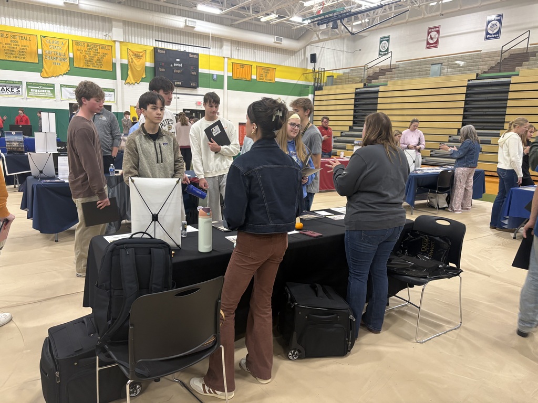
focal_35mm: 26
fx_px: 404
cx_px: 269
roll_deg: -0.7
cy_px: 202
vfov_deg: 53.1
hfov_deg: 67.3
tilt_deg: -11.0
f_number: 1.6
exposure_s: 1/60
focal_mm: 5.96
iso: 125
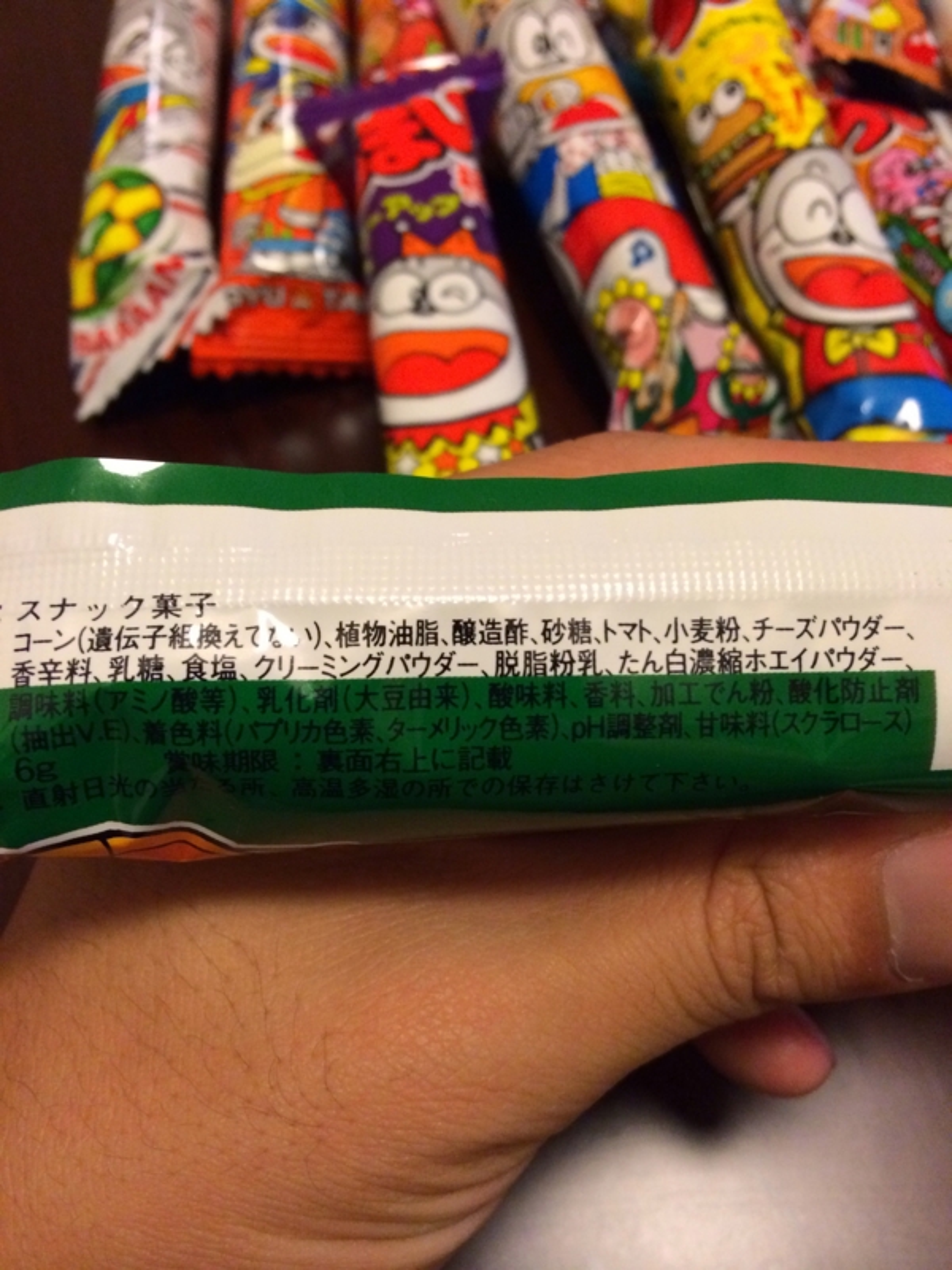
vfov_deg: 60.0
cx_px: 476
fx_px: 1100
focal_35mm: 30
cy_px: 635
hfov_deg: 46.8
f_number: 2.2
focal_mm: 4.12
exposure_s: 1/33
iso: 320
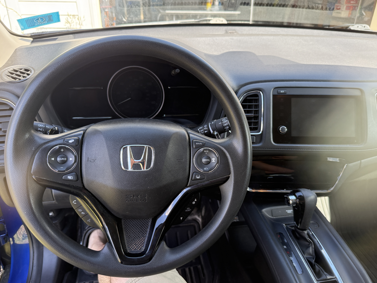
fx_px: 283
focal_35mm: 26
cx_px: 195
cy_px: 145
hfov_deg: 67.3
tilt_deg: -28.3
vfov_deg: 53.1
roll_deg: -1.8
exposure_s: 1/241
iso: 125
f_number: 1.78
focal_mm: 6.76
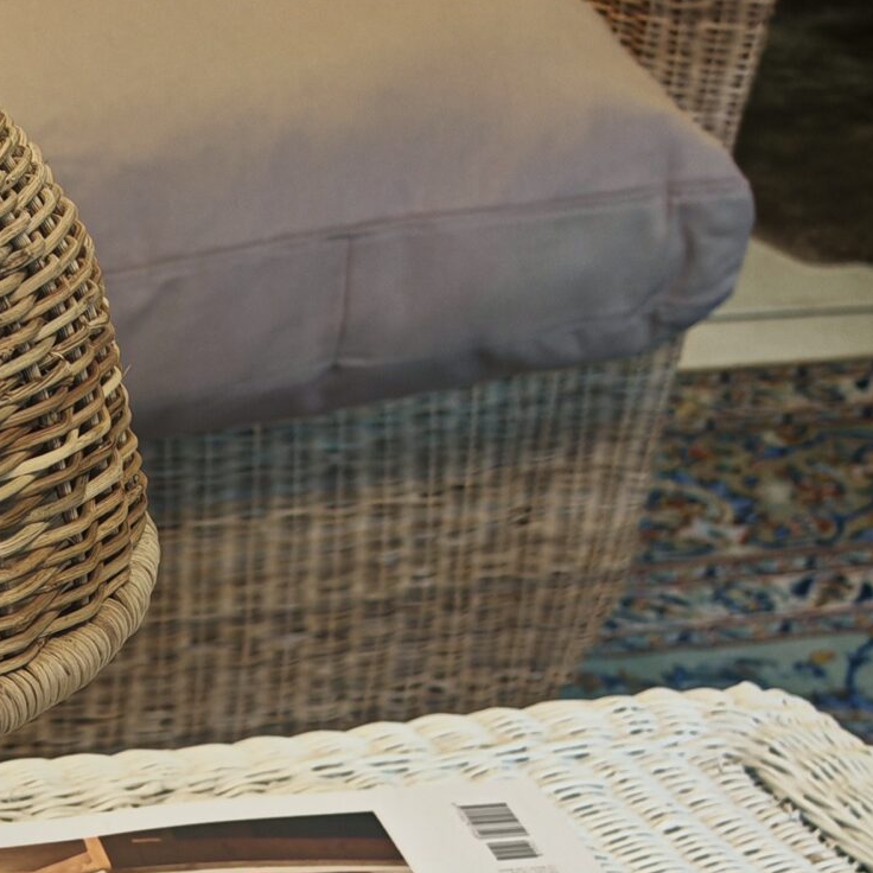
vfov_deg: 20.3
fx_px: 2368
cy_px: 846
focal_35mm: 83
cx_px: -185
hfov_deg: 19.6
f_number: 2
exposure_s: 1/100
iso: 160
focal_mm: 6.83
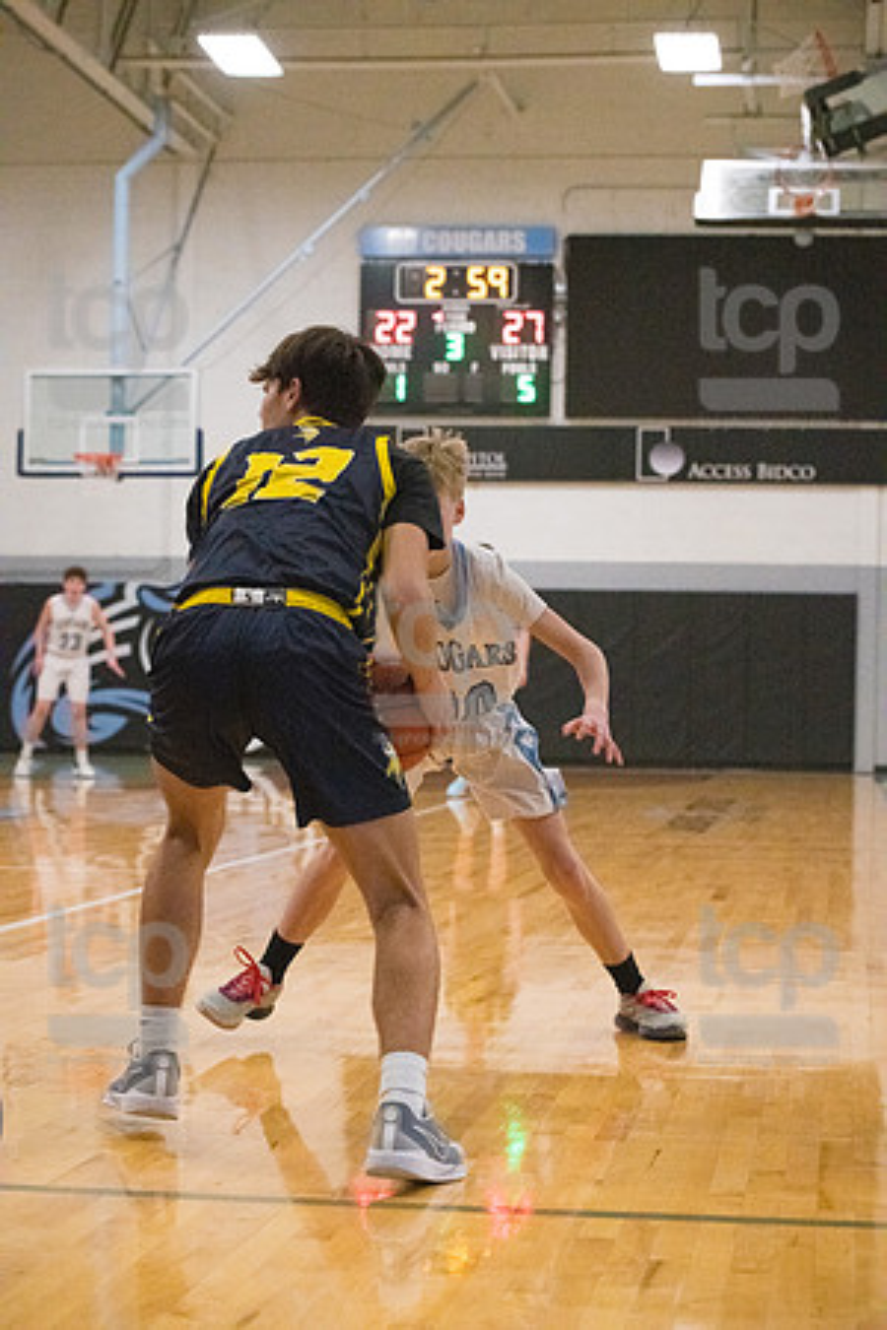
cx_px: 444
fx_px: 2587
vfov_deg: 28.8
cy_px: 665
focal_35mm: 70
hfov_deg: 19.5
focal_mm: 70
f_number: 4.5
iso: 8000
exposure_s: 1/1600
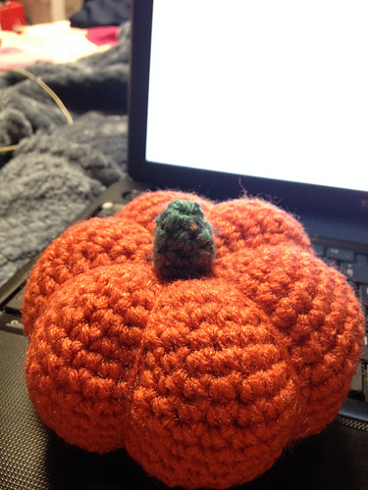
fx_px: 468
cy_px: 245
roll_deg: -5.6
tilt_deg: -37.9
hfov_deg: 42.9
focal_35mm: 33
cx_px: 184
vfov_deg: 55.4
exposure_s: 1/20
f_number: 2.4
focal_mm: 4.12
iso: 200
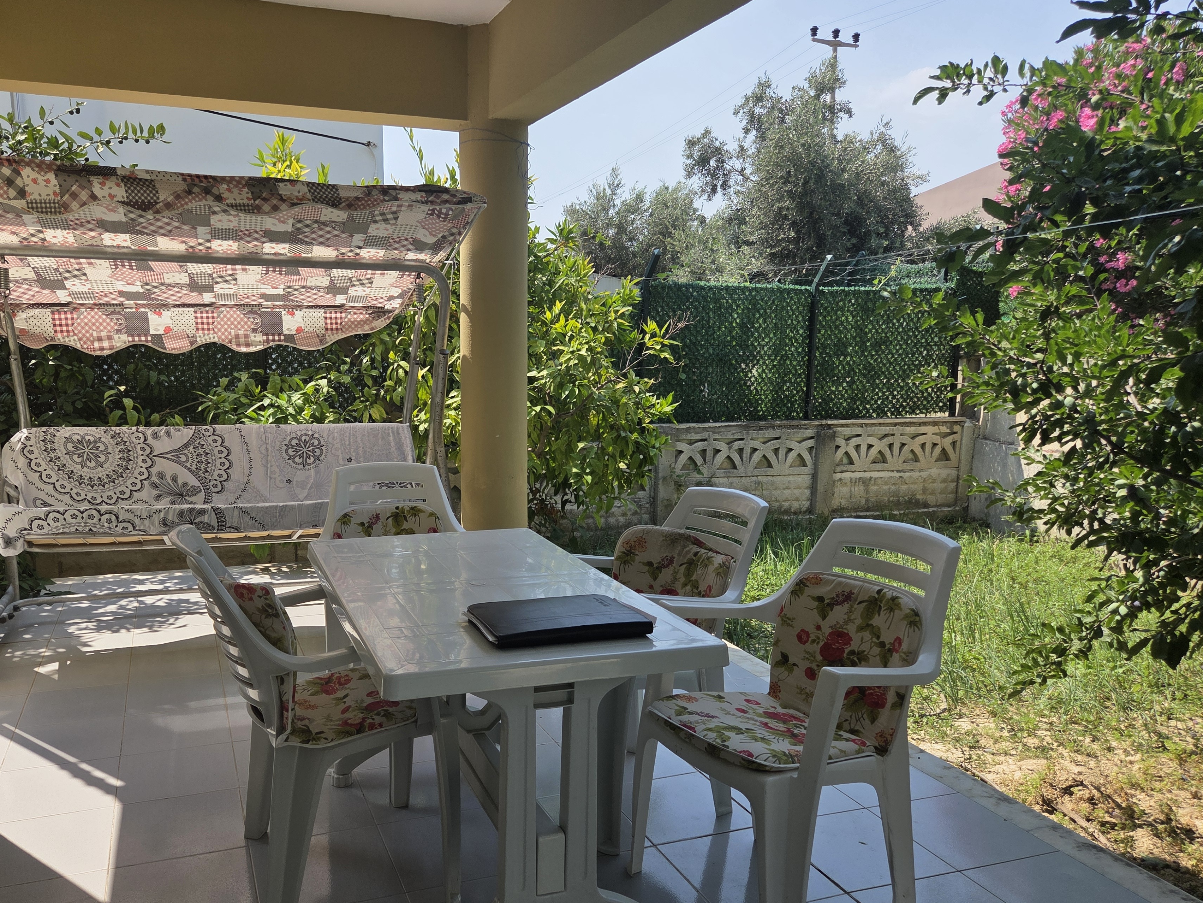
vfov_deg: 51.3
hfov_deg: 64.9
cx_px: 507
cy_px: 501
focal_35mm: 27
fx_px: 938
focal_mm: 5.4
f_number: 1.8
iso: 80
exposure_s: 1/3436
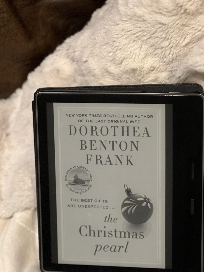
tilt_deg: -59.6
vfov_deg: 19.8
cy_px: 161
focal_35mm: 99
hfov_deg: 14.9
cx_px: 129
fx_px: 778
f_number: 2.8
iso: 400
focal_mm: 9
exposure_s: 1/20
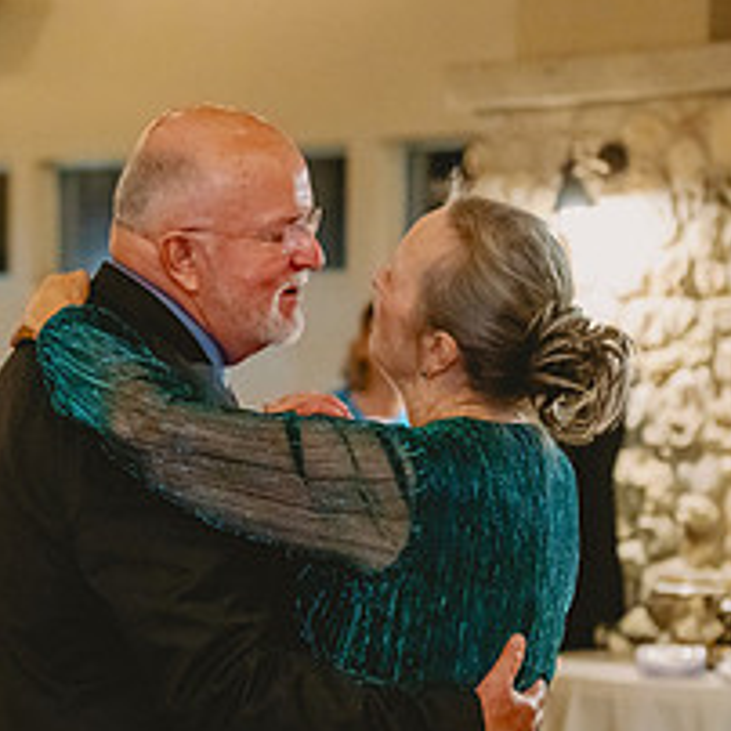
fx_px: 4085
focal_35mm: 171
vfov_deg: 10.2
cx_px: 58
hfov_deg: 10.2
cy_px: 570
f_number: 2.8
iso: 4000
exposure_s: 1/160
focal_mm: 70
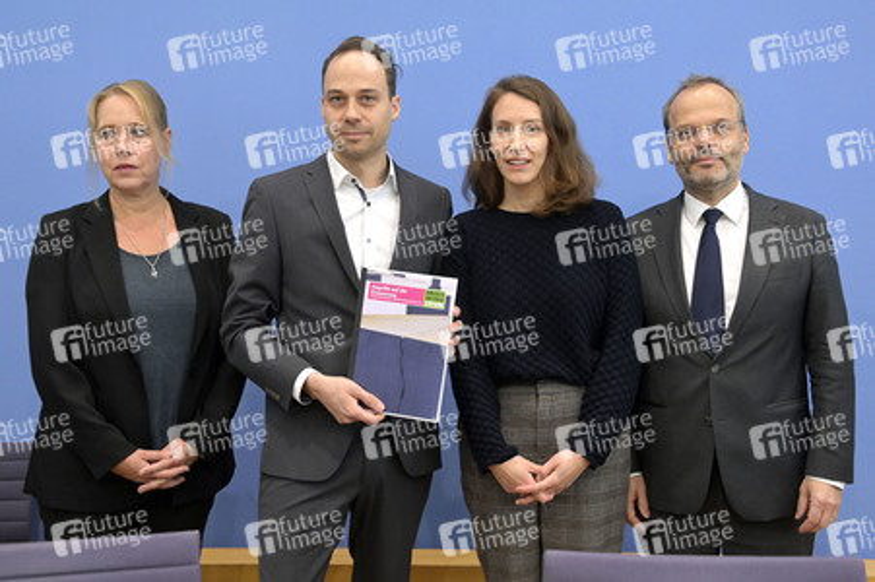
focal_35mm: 44
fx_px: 1069
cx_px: 438
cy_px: 291
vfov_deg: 30.5
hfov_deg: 44.5
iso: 5000
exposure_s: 1/500
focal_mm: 44
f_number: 5.6
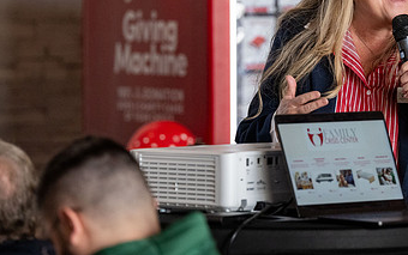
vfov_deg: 3.7
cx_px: 323
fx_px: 3939
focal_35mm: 354
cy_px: 81
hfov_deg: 5.9
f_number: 4
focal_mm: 200
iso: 2500
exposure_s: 1/500
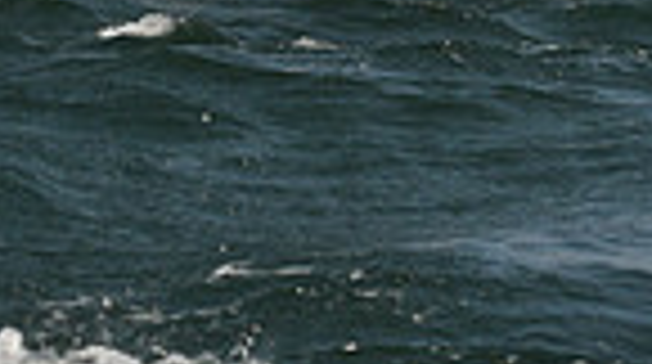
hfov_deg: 7.3
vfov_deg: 3.9
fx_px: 5074
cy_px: -890
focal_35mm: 294
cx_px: -7
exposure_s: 1/1000
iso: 320
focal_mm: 70
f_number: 5.6
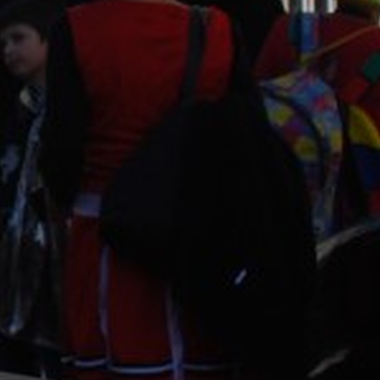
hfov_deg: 7.4
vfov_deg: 7.5
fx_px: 2745
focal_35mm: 221
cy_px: -442
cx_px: -557
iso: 100
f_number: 8
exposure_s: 1/250
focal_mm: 26
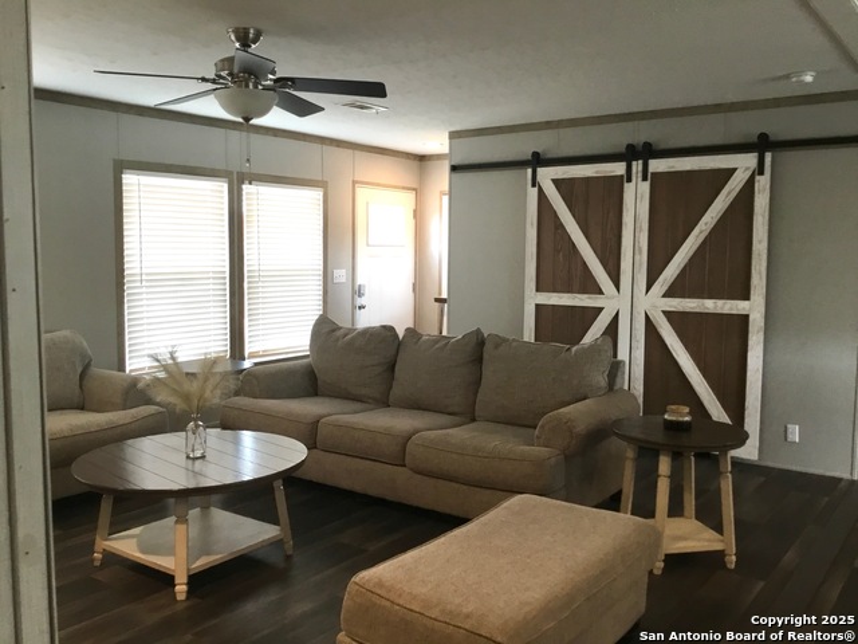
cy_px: 322
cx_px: 429
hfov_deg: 58.4
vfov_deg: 45.4
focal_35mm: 31
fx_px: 768
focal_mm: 3.3
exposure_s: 1/30
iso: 64
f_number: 2.4
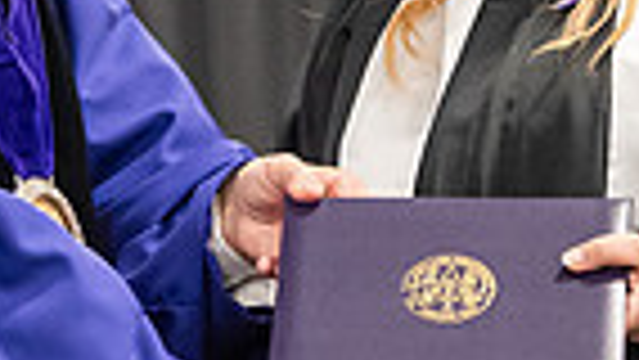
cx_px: 99
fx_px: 7255
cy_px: -61
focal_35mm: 428
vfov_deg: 2.8
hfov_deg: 5.0
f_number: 3.2
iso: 3200
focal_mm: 100
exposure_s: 1/200
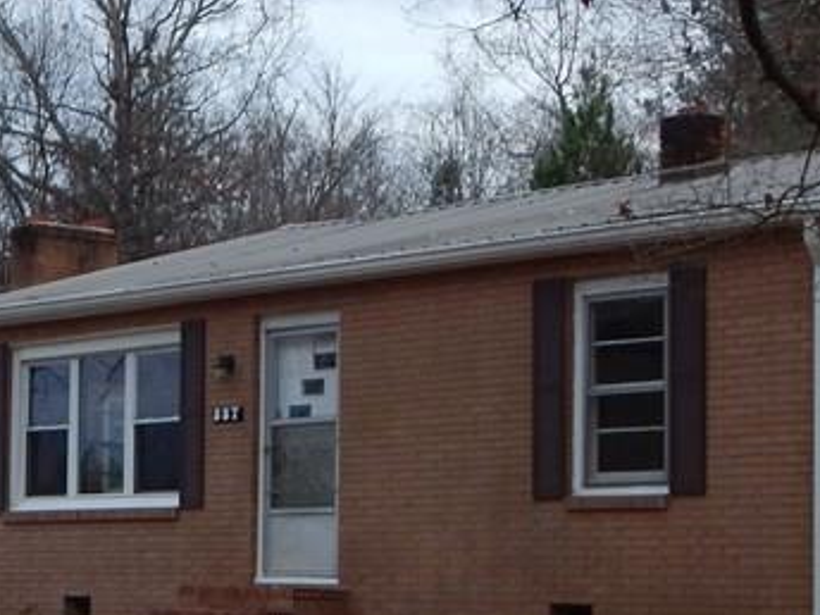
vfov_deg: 13.1
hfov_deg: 16.9
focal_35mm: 113
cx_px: -57
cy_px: 417
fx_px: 2677
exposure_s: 1/50
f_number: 3.4
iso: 125
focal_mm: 6.8
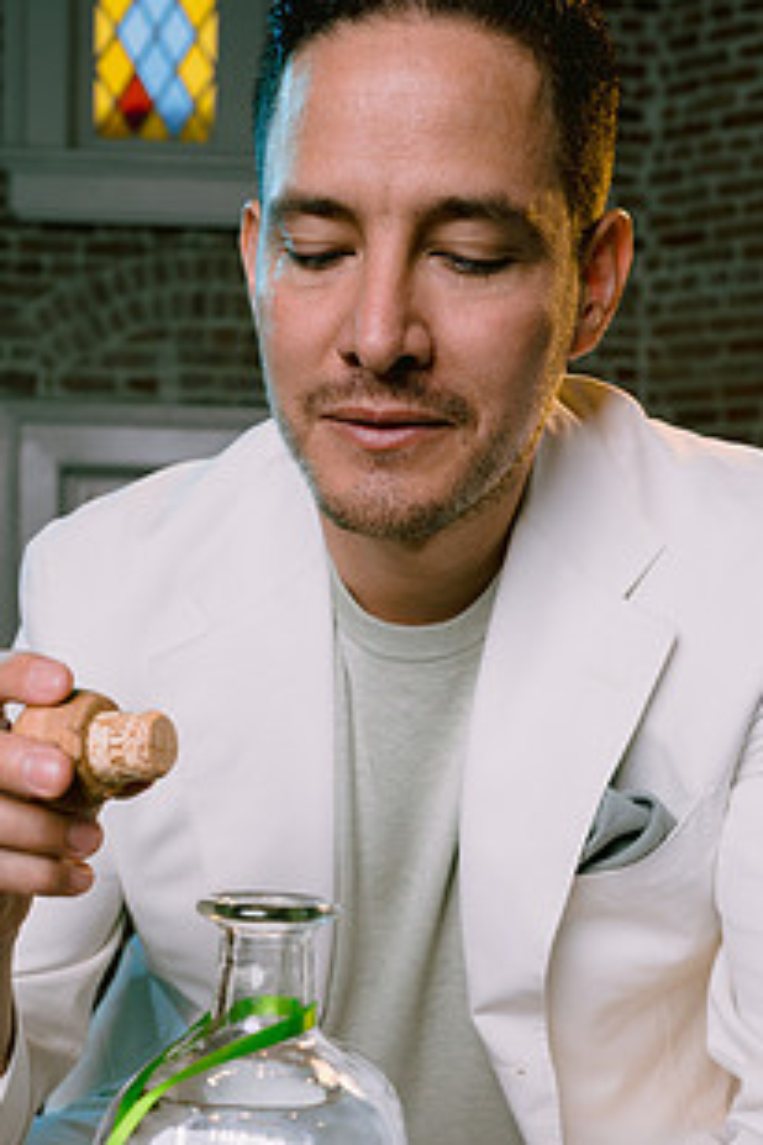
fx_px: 1621
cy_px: 726
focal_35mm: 51
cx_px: 348
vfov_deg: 38.6
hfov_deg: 26.5
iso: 200
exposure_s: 1/160
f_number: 5.6
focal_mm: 35
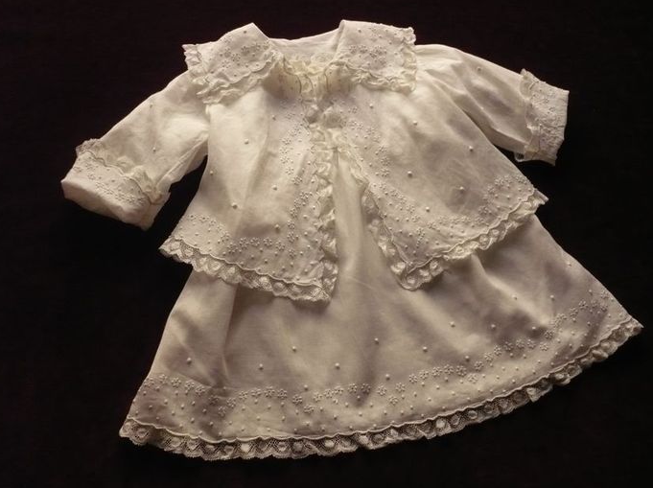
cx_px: 323
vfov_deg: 39.6
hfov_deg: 51.4
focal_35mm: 36
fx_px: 678
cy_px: 243
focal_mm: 5.8
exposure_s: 1/500
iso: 400
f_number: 2.8
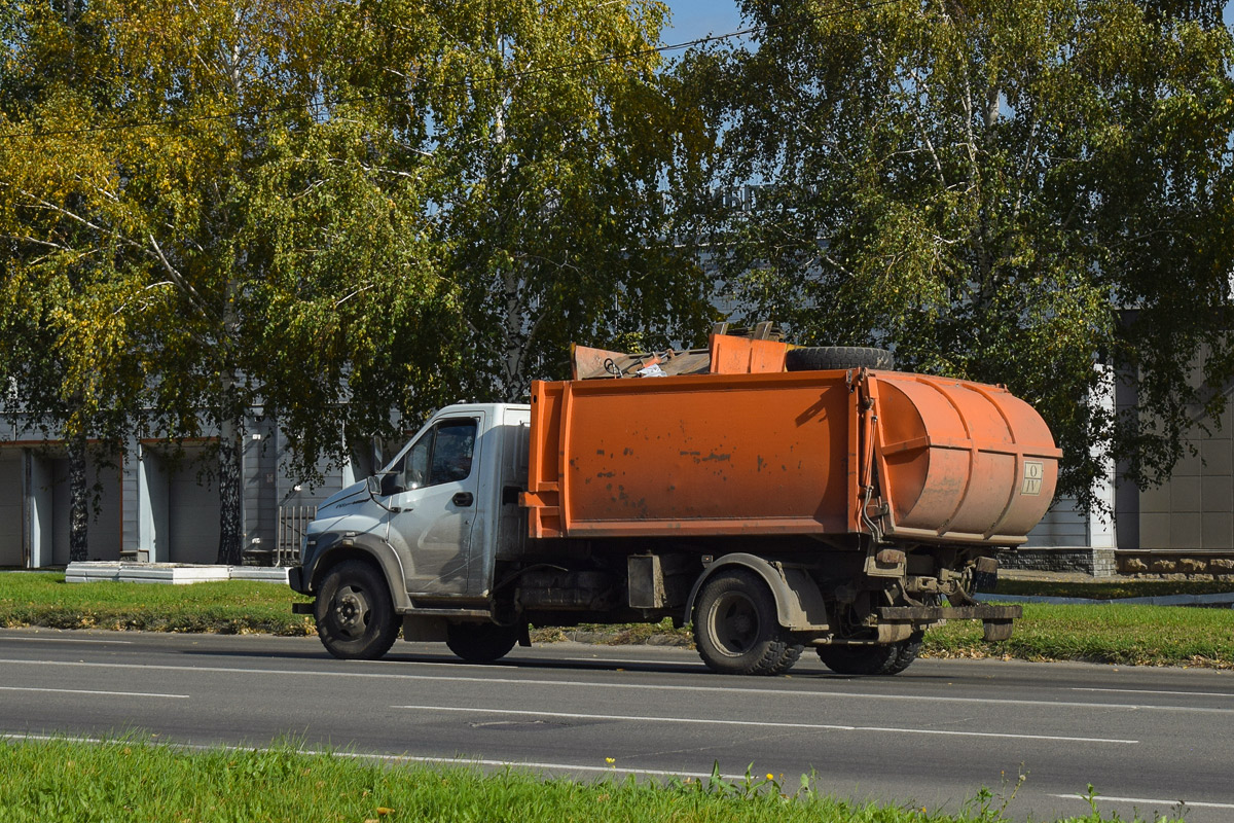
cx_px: 617
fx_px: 2828
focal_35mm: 82
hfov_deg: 24.6
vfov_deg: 16.6
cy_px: 412
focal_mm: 55
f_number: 7.1
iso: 200
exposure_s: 1/1250
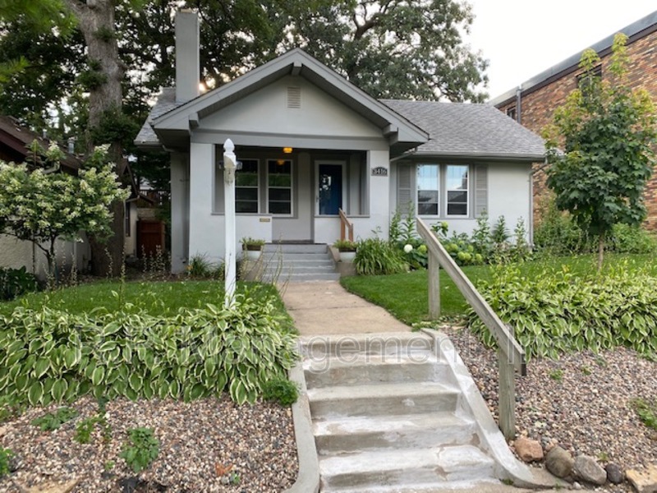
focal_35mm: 26
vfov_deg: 53.1
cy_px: 246
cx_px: 328
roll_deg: -0.8
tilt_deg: -1.6
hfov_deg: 67.3
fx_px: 493
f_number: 1.8
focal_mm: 4.25
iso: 32
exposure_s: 1/158
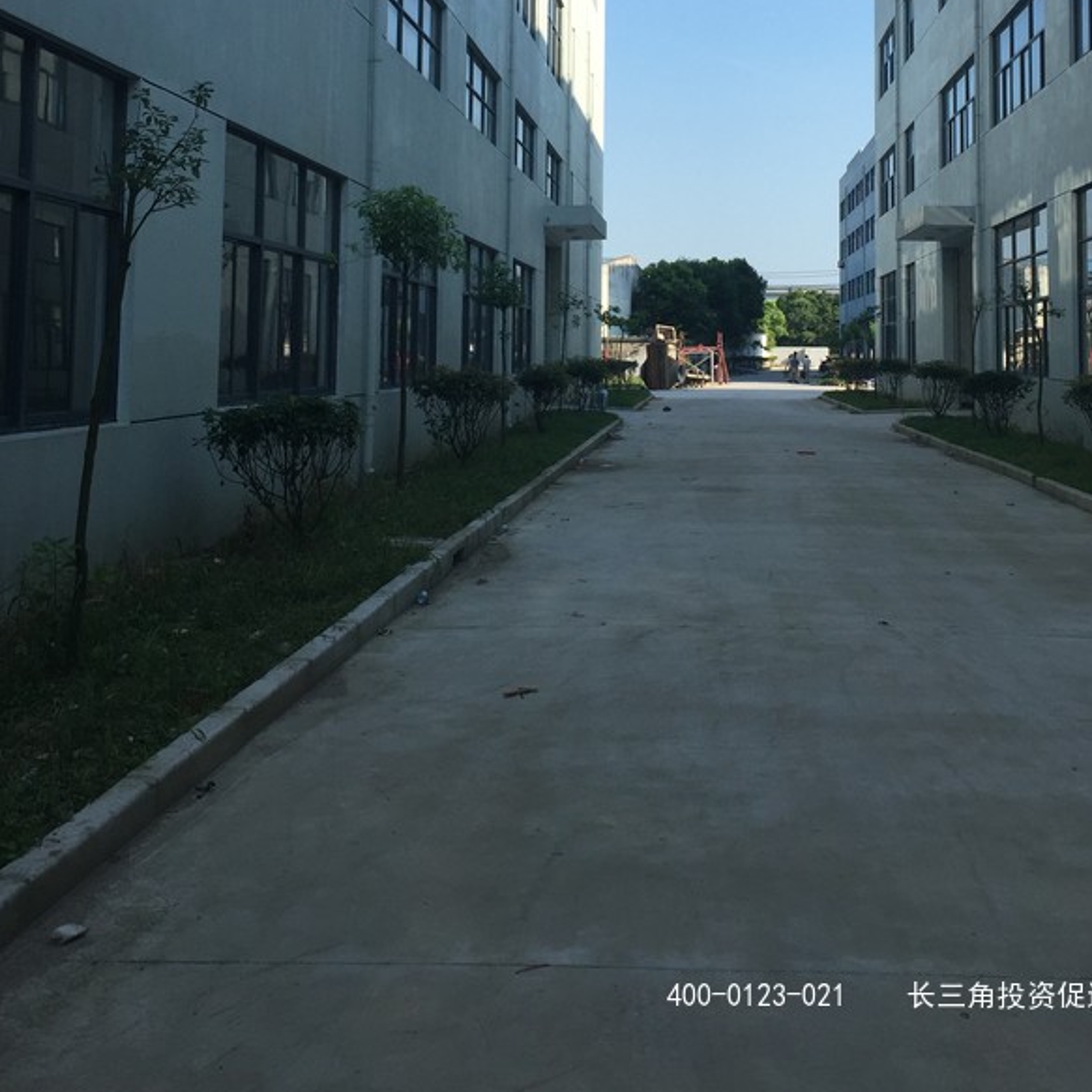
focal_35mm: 41
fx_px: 1463
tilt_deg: +3.8
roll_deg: -1.0
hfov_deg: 40.9
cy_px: 226
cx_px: 611
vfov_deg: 39.4
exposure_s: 1/1236
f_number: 2.2
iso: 32
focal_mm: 4.15
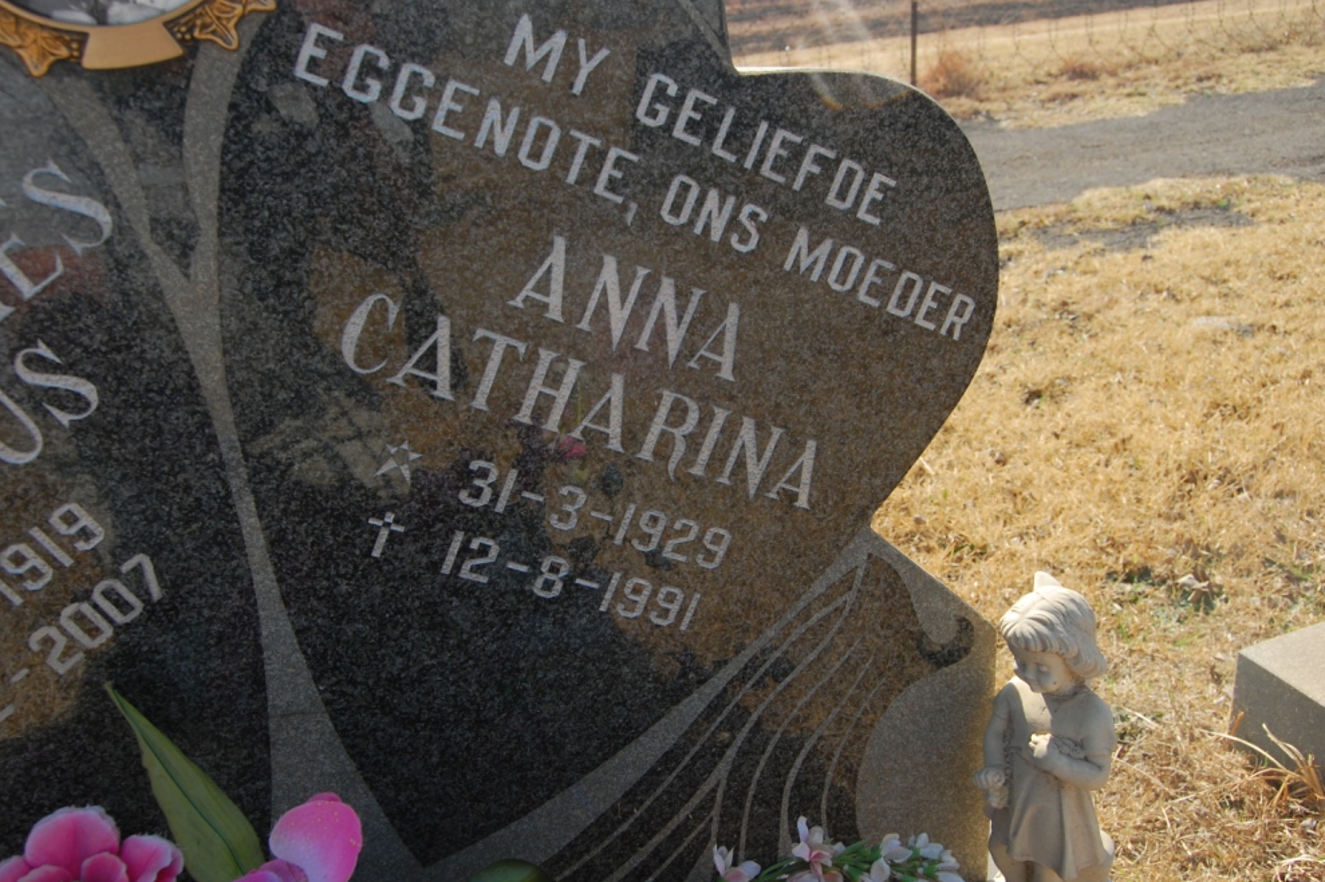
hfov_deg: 62.8
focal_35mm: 30
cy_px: 450
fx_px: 1086
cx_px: 651
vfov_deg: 44.2
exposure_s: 1/500
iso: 400
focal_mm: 19
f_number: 7.1
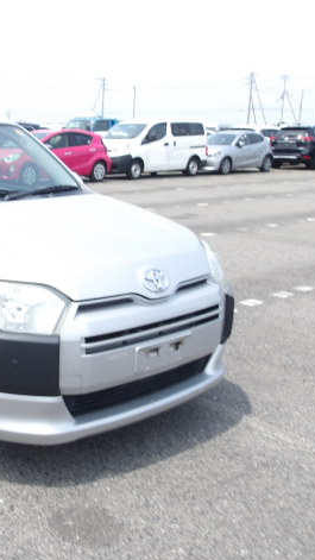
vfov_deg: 50.5
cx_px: -30
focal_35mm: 40
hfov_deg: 27.3
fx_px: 594
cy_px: 279
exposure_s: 1/60
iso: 100
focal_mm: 4.9
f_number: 10.4
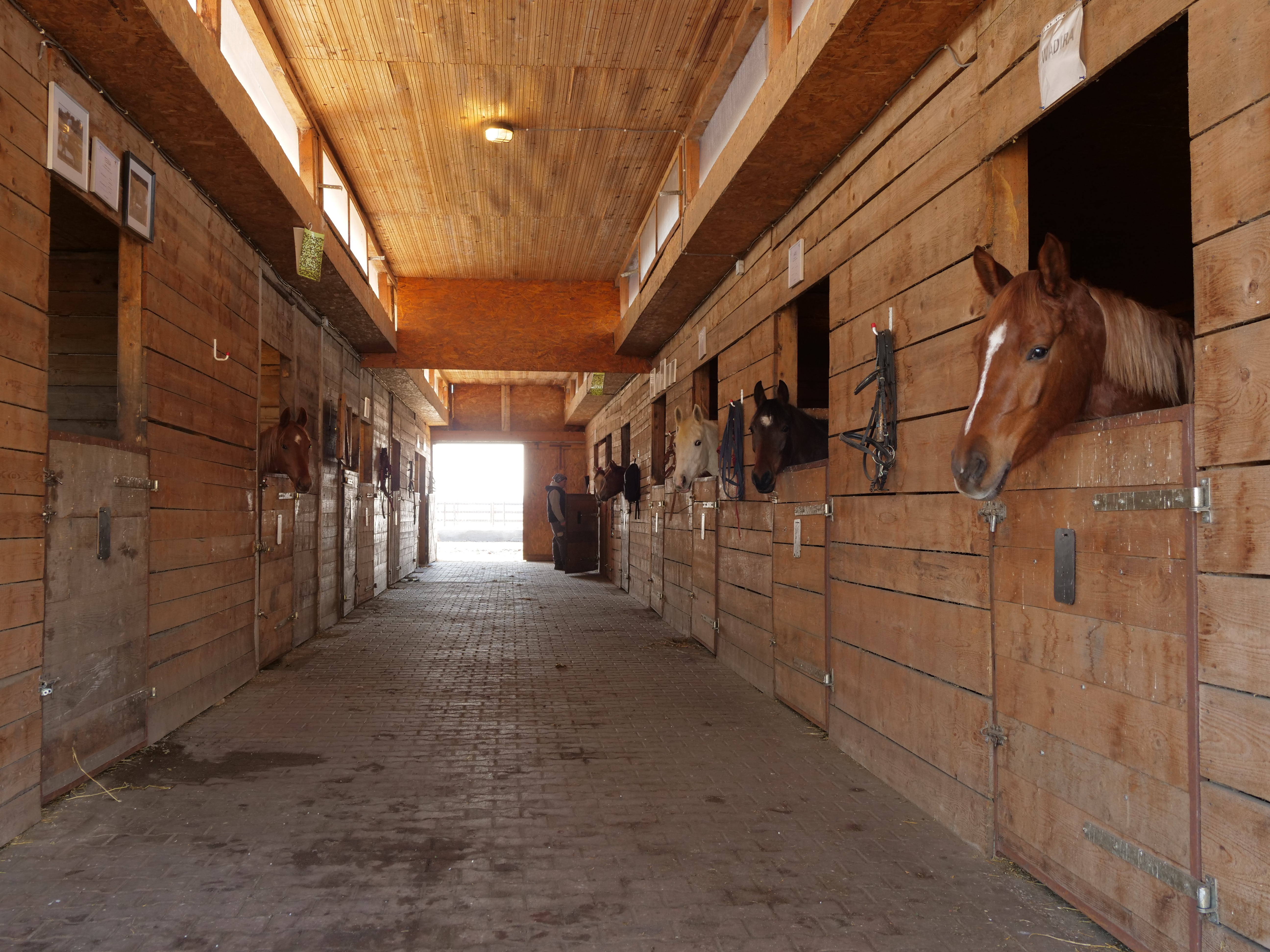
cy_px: 476
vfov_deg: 39.7
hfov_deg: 51.4
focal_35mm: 36
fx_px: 1321
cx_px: 635
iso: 320
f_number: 4
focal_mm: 18
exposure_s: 1/50
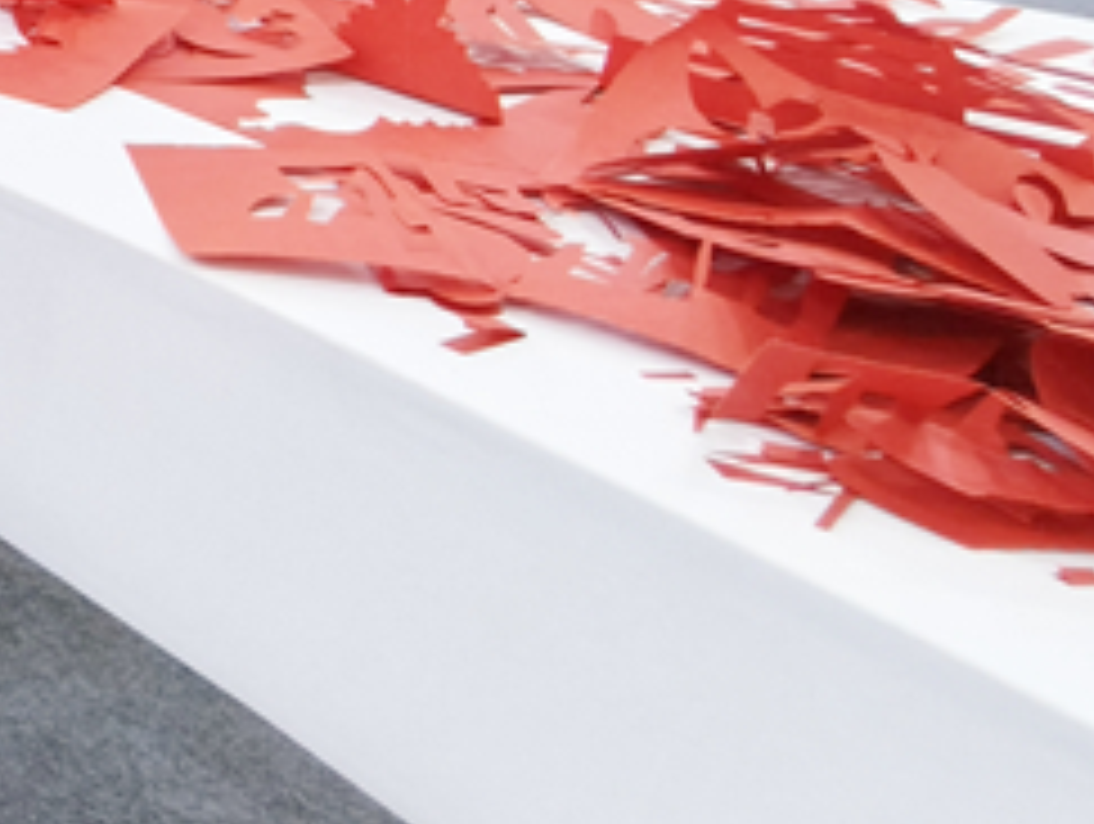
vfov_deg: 23.7
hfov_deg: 22.9
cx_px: -806
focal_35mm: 53
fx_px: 1677
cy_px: -299
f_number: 2
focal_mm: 2.32
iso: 200
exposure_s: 1/100
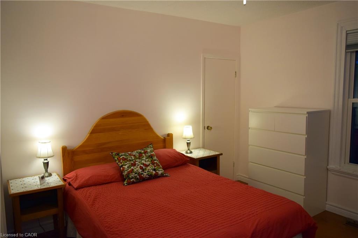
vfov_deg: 47.9
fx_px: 268
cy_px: 119
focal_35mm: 27
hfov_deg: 67.4
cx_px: 179
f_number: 4
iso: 500
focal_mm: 18
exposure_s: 1/60
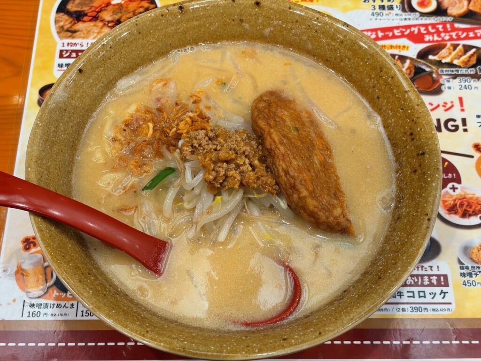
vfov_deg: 28.0
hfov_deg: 36.8
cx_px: 240
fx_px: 723
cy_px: 180
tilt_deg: -62.1
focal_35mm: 52
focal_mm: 5.96
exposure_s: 1/50
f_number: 1.6
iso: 100
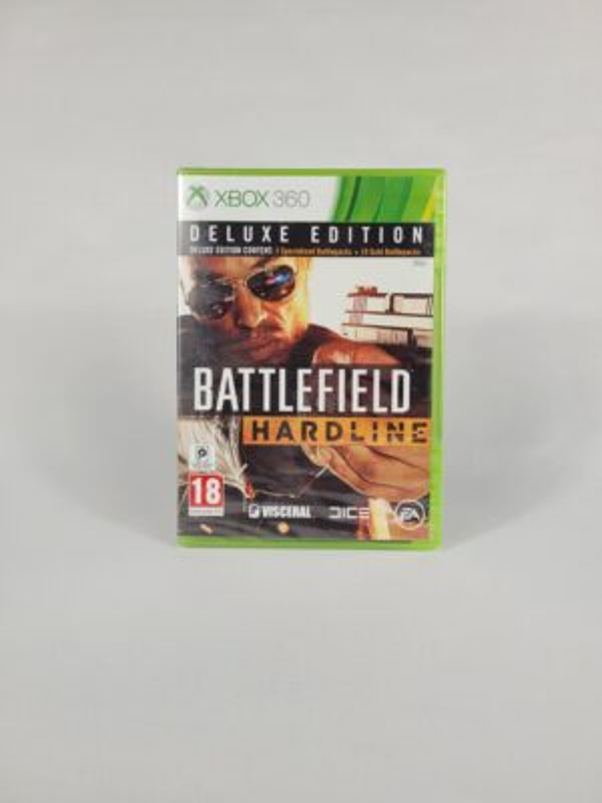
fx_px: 603
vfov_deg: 67.3
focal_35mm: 26
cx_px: 301
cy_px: 402
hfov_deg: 53.1
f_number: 1.8
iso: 40
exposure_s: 1/267
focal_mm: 5.4
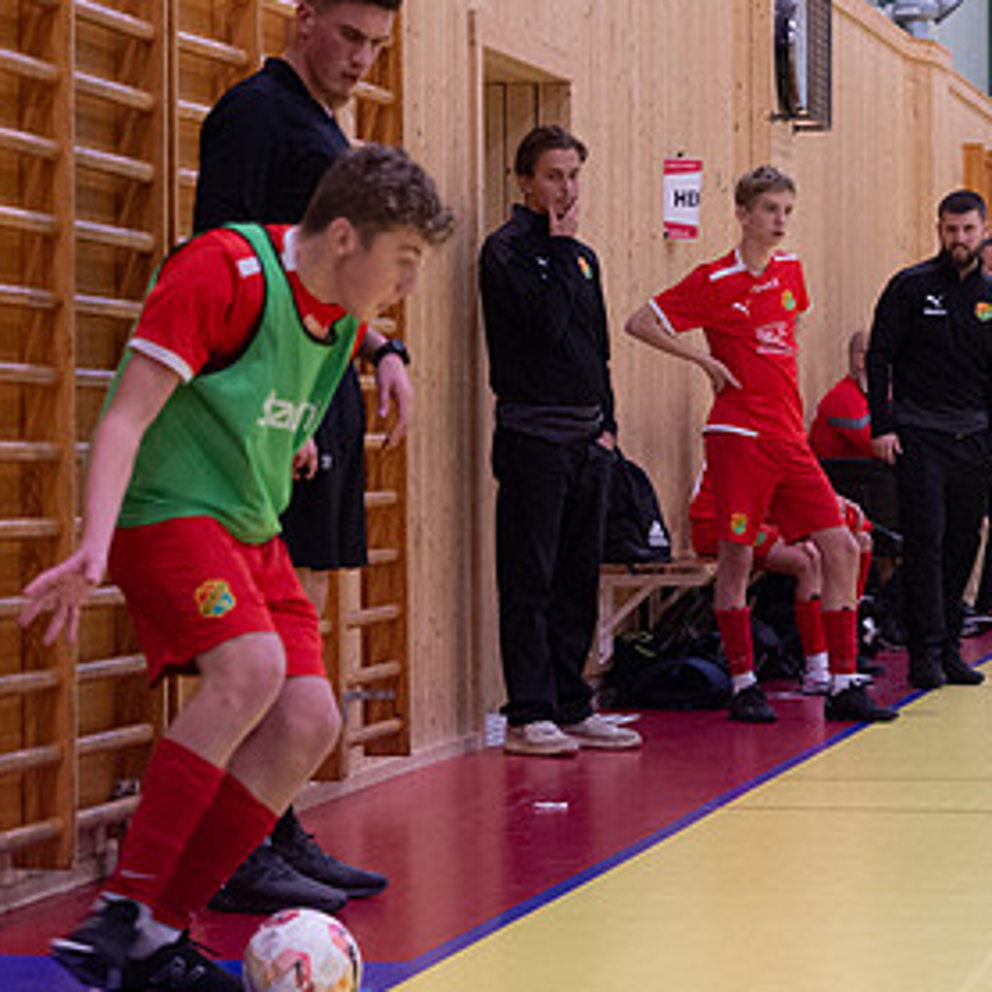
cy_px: 588
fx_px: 4831
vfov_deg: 11.7
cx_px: 321
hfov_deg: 11.7
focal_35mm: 149
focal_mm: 70
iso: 3600
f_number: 3.2
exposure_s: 1/400
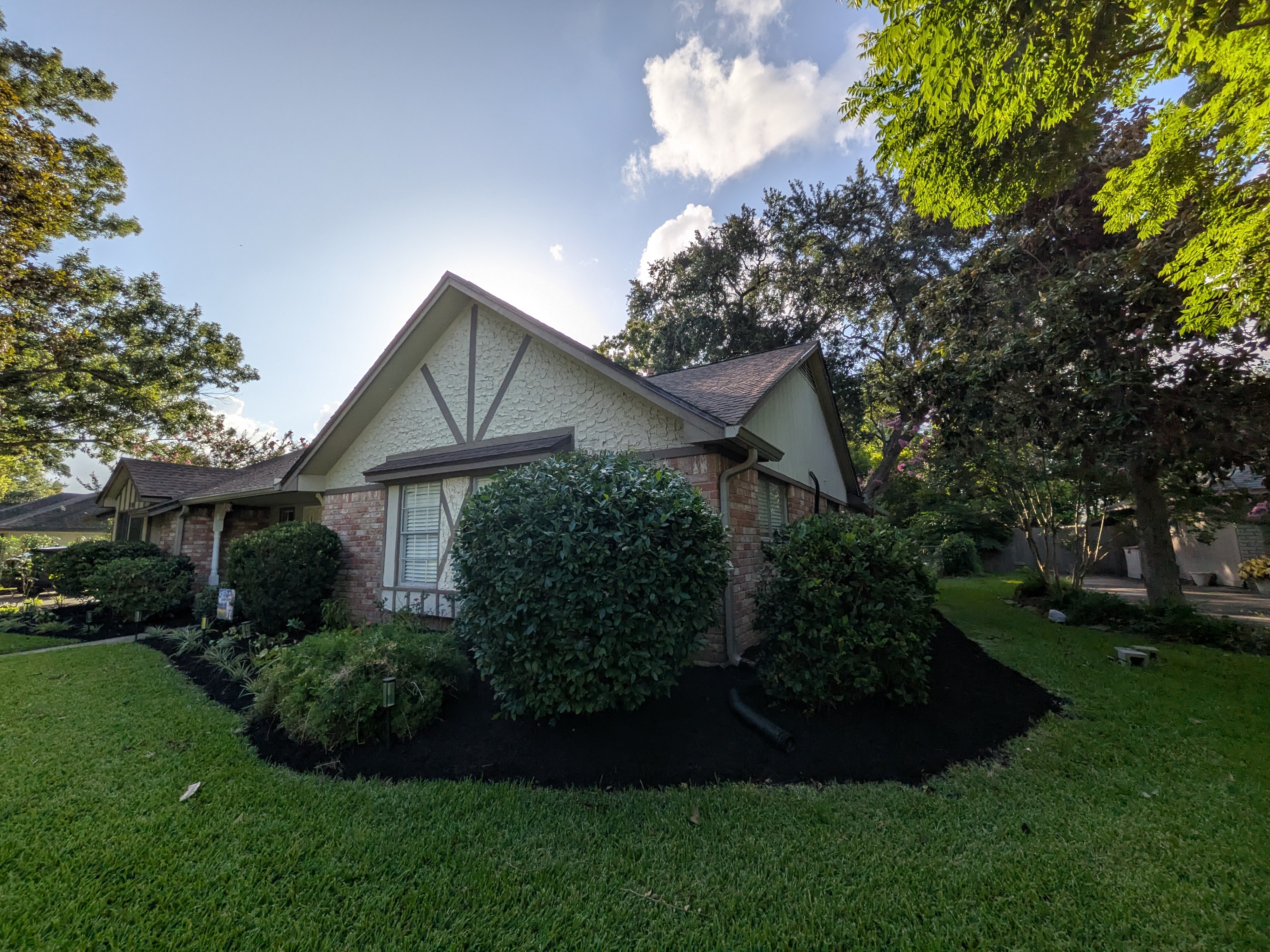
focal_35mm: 14
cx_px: 635
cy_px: 476
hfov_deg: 102.1
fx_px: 514
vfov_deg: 85.7
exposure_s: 1/1852
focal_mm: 1.85
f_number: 2.2
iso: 45
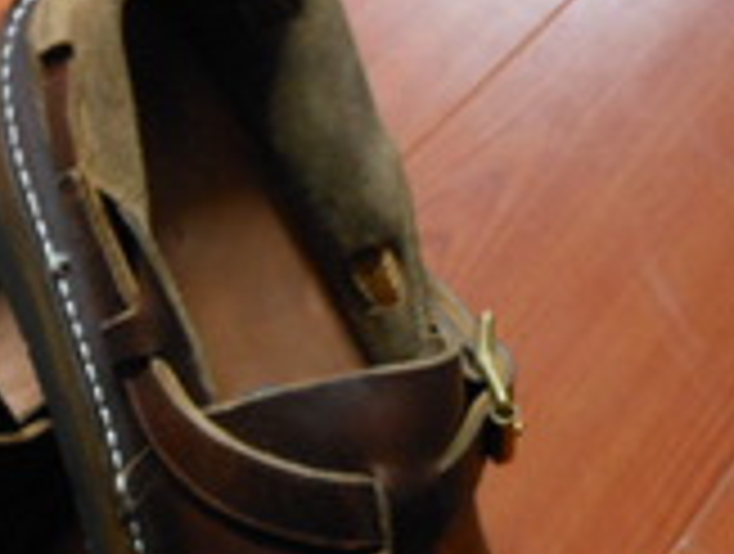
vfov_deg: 24.1
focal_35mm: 60
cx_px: 41
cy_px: 457
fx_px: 1275
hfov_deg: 30.4
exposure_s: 1/13
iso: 400
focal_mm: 5
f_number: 3.7
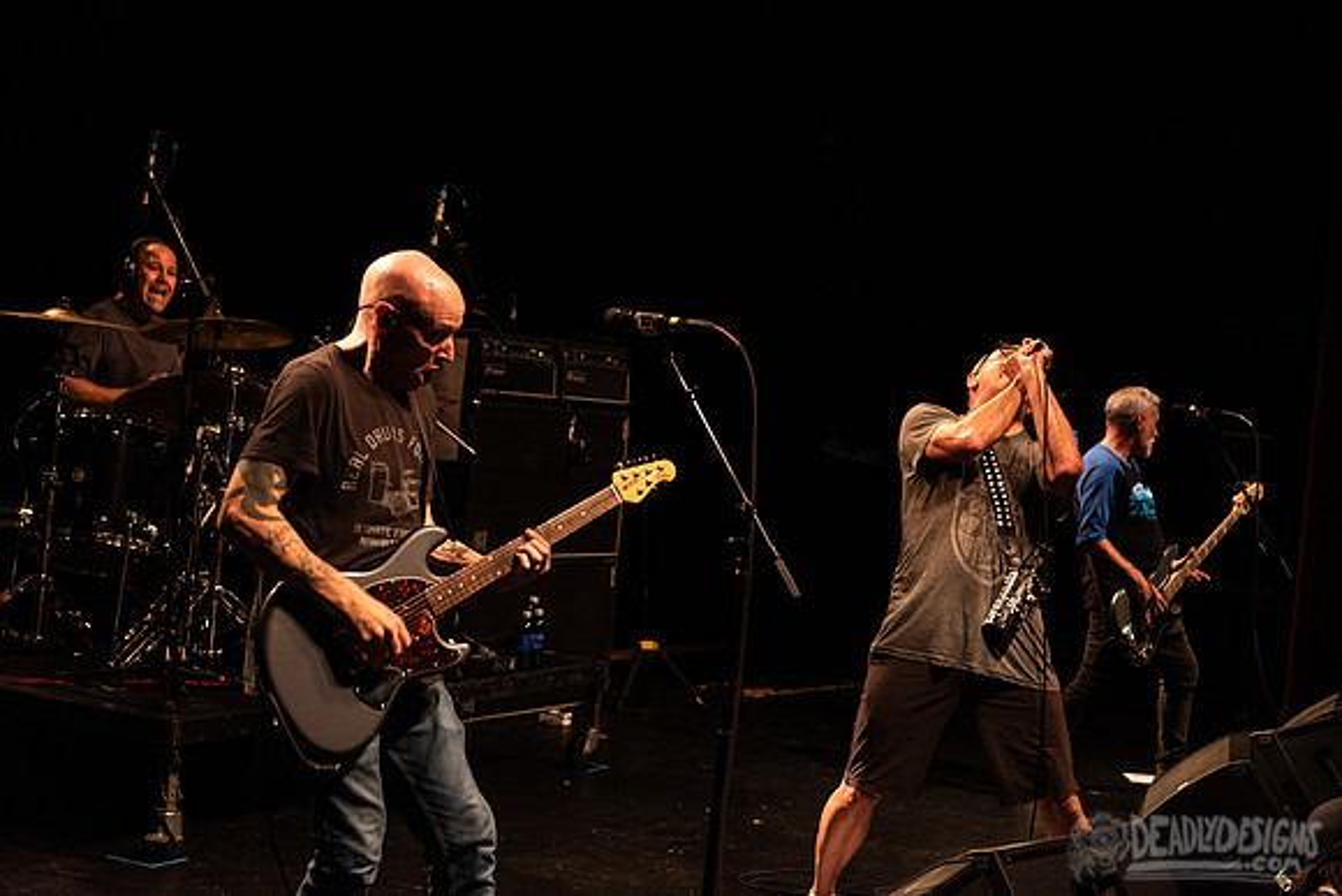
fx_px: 2108
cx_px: 688
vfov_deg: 24.0
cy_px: 409
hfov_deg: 35.3
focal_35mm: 57
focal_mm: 52
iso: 3200
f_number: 3.2
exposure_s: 1/125
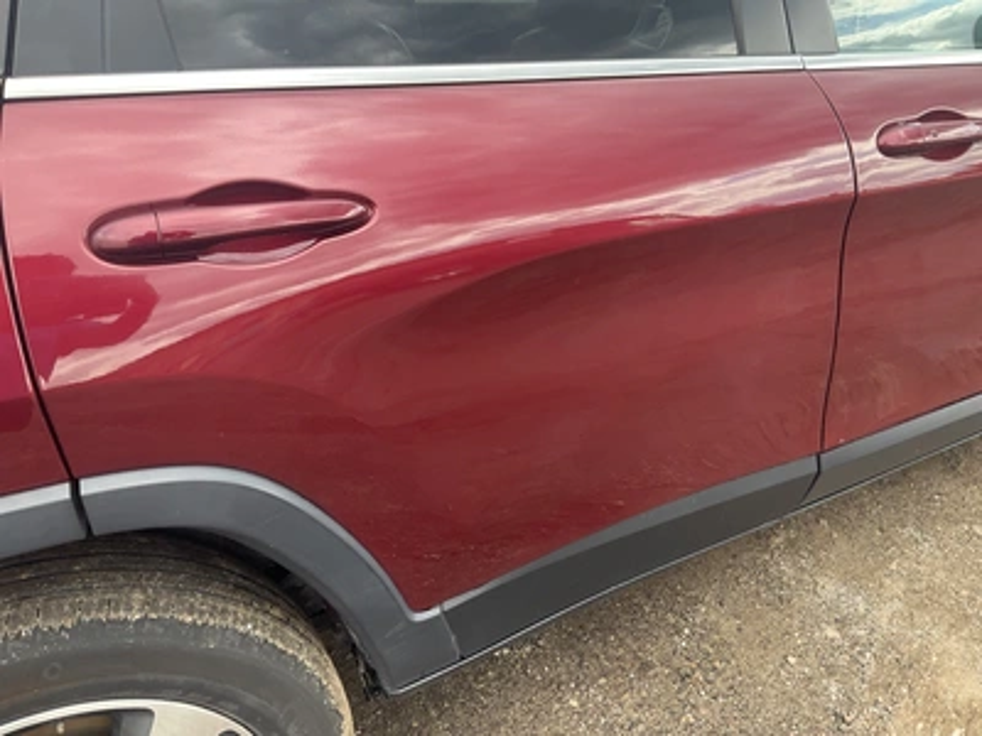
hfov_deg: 61.7
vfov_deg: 48.2
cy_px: 368
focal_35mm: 29
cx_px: 491
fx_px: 823
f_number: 1.8
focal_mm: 3
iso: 20
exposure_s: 1/130
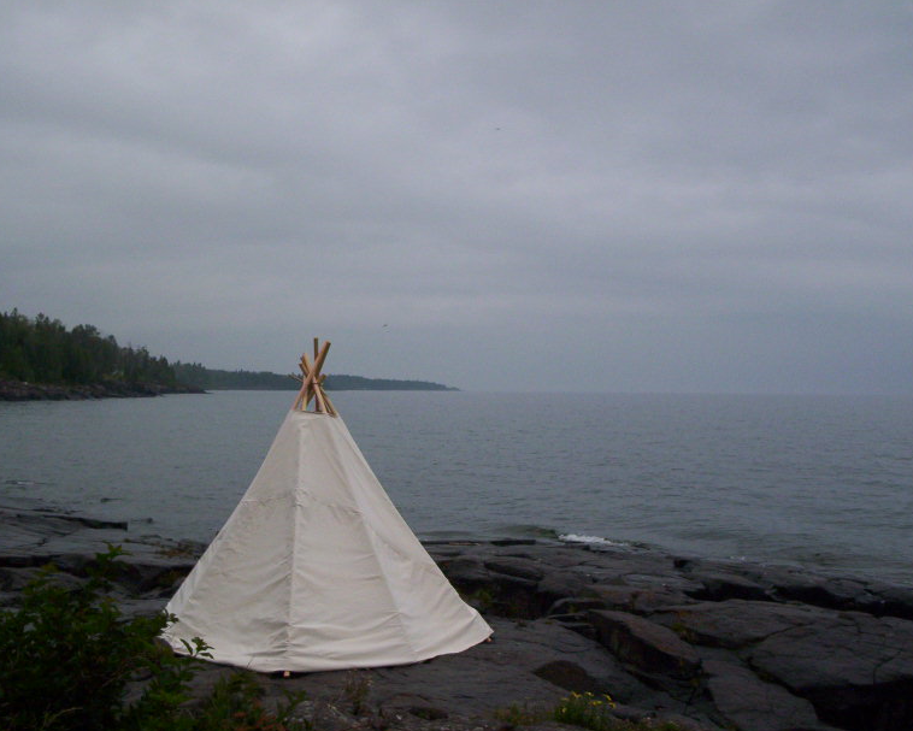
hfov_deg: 45.8
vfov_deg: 37.4
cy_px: 367
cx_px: 459
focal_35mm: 40
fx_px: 1081
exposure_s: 1/176
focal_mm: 4.99
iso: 100
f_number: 4.5
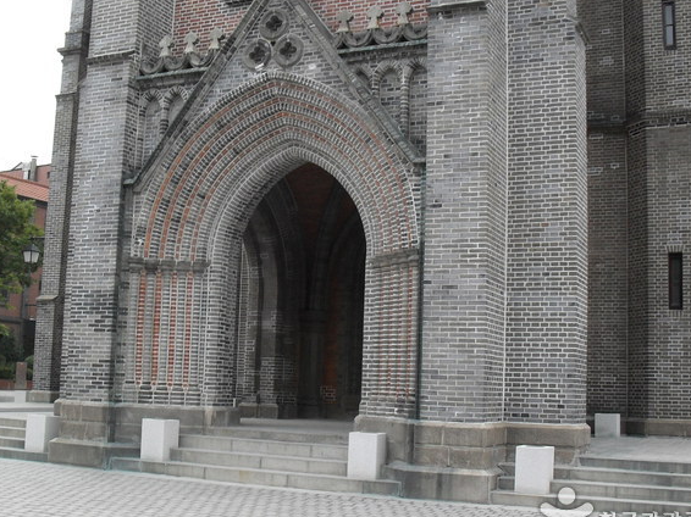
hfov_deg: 40.4
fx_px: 938
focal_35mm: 47
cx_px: 315
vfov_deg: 30.9
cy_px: 246
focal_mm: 6.3
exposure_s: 1/90
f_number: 2.8
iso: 80
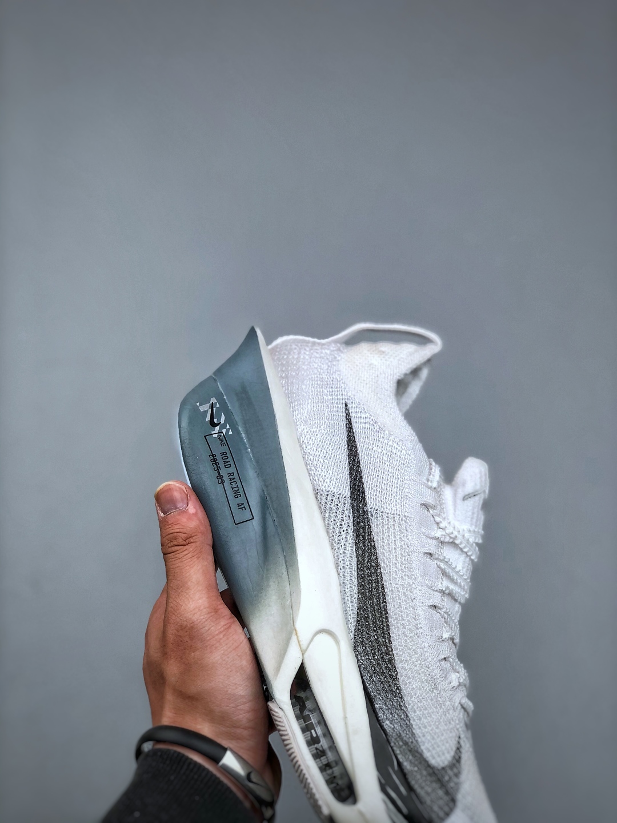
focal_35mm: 57
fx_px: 1355
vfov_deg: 33.8
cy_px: 412
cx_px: 308
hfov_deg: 25.7
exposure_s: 1/100
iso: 32
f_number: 2.8
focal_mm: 6.6
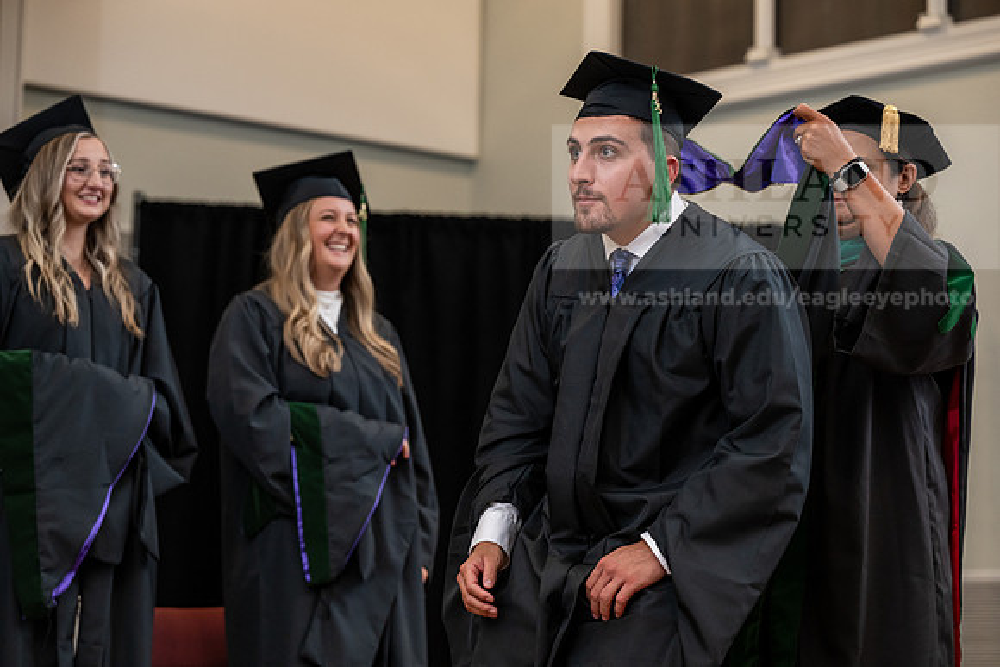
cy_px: 334
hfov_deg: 20.8
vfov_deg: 14.0
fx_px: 2723
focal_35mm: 98
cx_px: 500
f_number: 3.5
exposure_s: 1/200
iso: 1600
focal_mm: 98
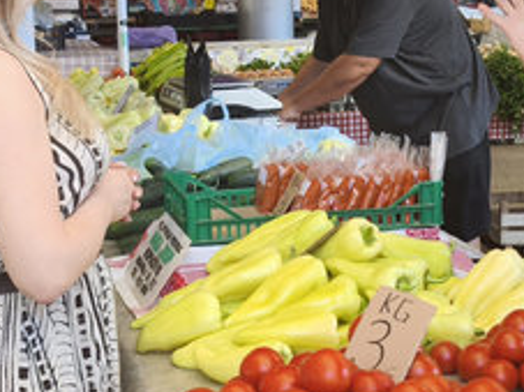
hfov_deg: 24.1
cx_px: 302
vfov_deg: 18.1
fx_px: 1225
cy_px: 120
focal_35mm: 81
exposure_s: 1/100
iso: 64
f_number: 1.6
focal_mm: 6.57
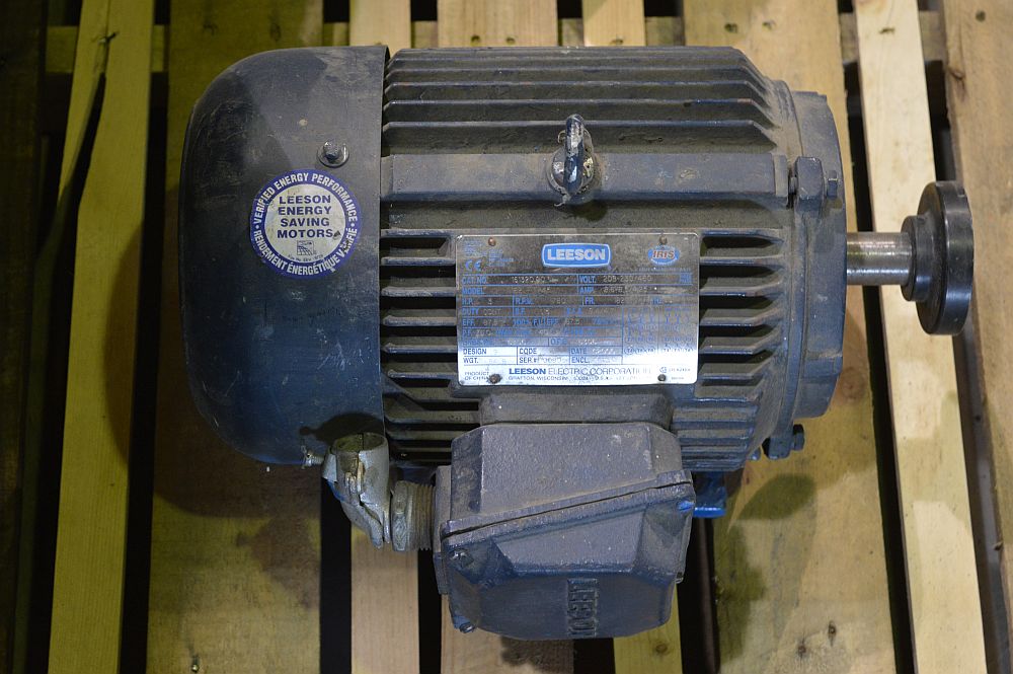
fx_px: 2024
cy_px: 337
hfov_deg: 28.1
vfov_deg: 18.9
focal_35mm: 72
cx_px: 506
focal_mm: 48
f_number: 5.3
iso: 1000
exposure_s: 1/15
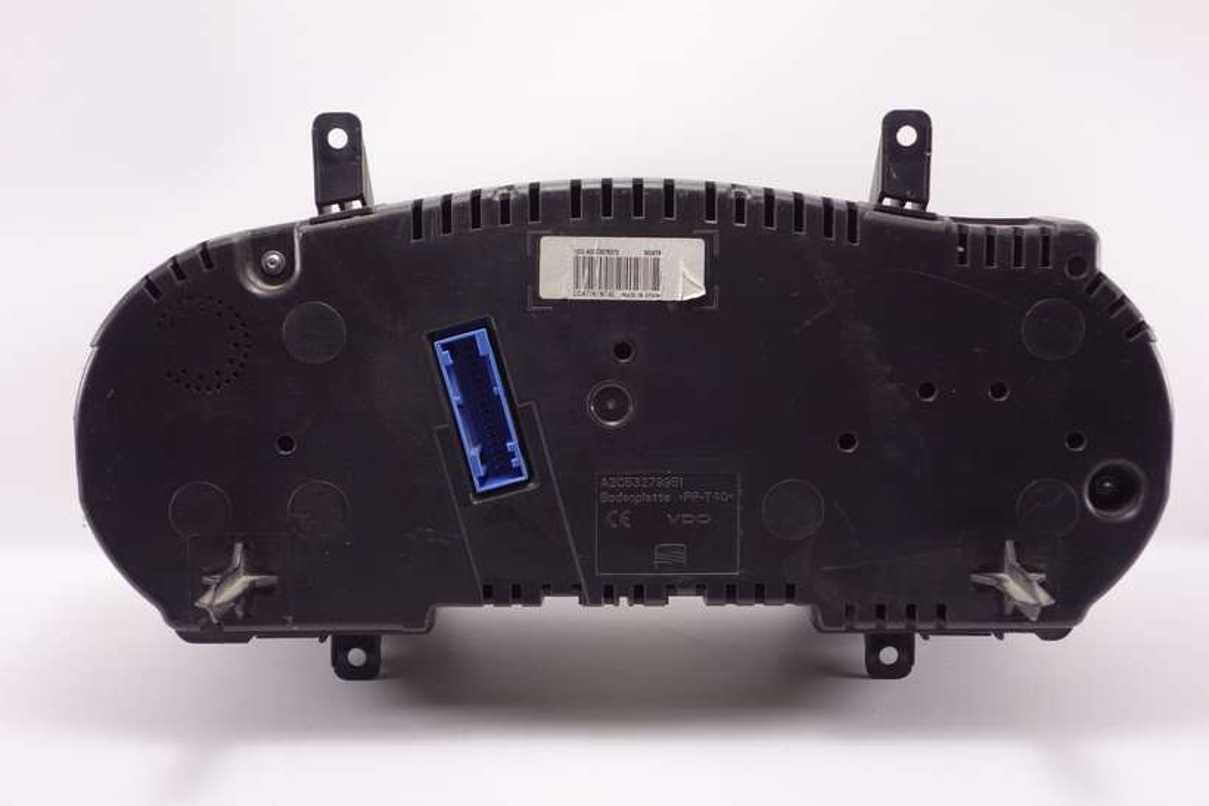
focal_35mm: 53
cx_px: 604
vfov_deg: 25.5
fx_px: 1780
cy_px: 403
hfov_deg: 37.5
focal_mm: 19.53
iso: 200
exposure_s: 1/60
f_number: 3.5
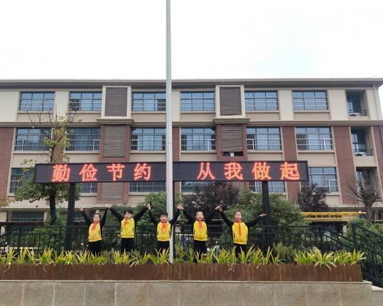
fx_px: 283
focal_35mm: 25
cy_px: 152
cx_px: 173
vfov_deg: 56.8
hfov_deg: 68.0
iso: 72
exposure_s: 1/210
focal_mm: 3.99
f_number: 1.7
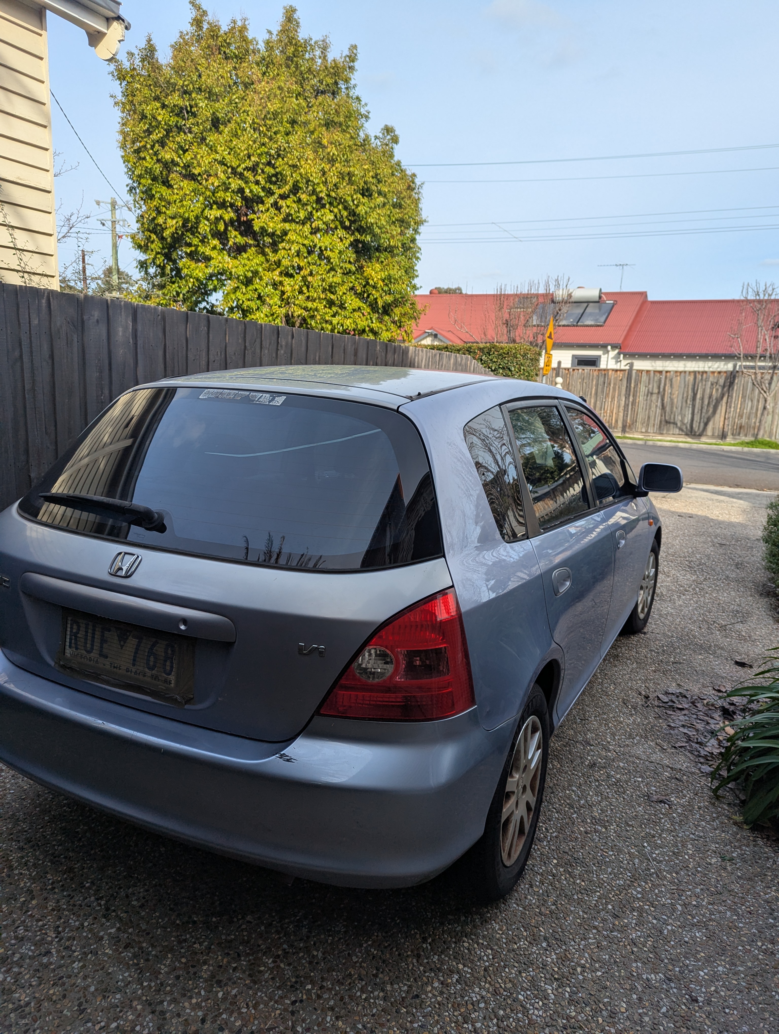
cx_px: 390
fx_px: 718
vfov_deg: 71.5
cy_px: 517
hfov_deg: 56.9
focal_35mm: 24
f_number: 1.85
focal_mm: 6.81
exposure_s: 1/1088
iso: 44
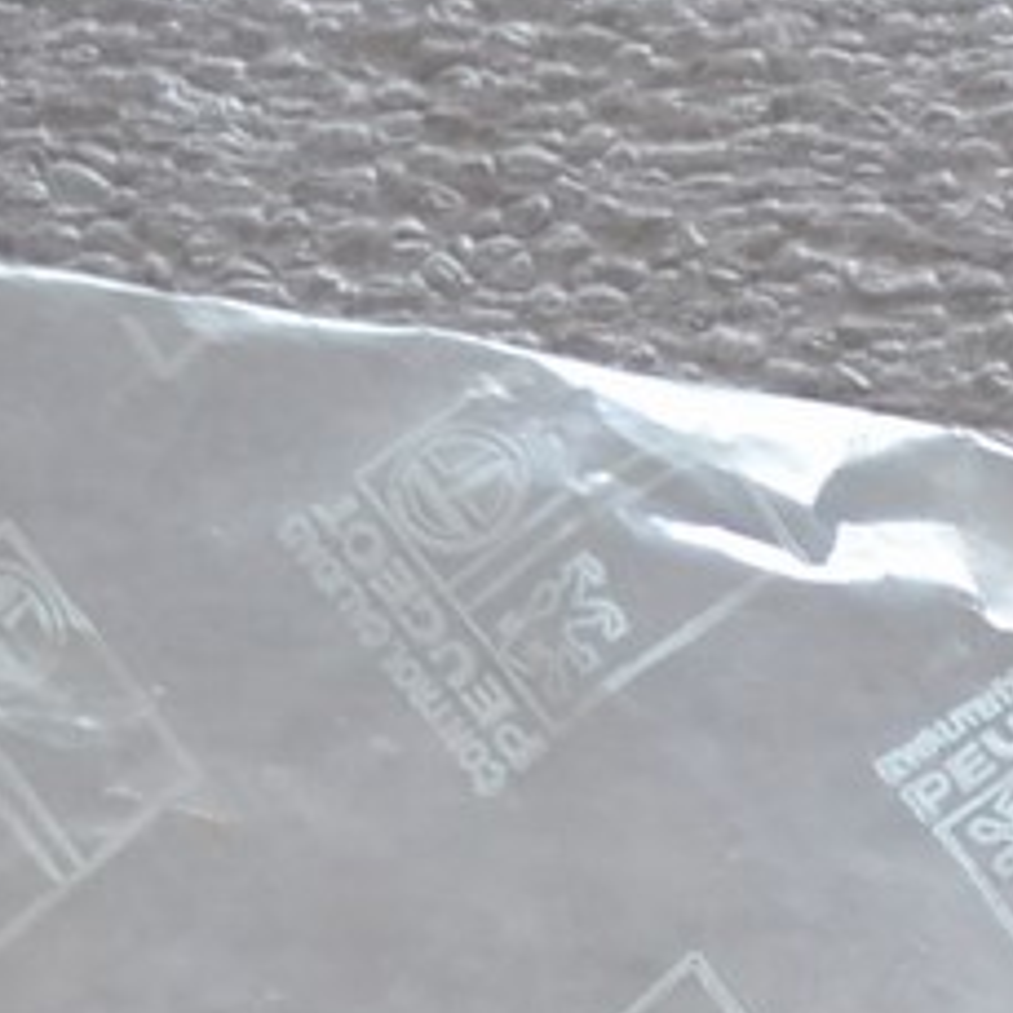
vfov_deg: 9.3
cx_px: 1535
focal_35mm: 180
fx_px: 5960
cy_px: 1716
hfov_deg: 9.4
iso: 640
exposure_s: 1/60
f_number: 4
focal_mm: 24
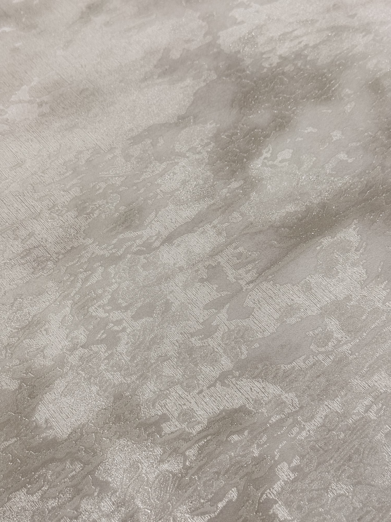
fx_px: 723
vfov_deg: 39.7
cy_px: 261
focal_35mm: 48
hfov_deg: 30.3
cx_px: 196
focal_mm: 6.76
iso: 50
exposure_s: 1/100
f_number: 1.78
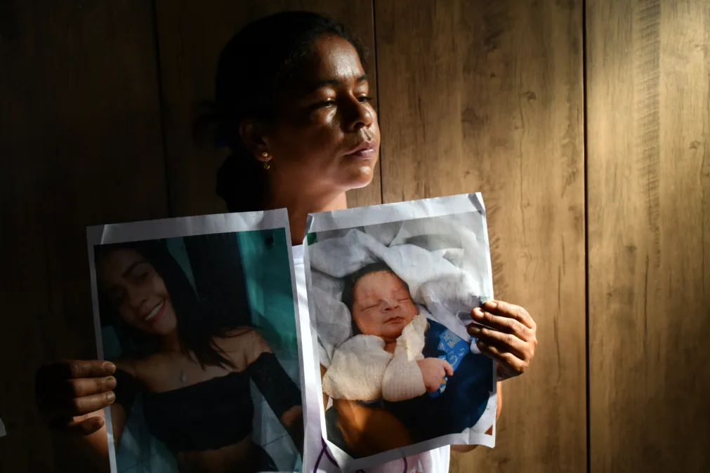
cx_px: 355
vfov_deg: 28.1
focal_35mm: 48
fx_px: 947
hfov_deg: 41.1
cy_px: 236
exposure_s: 1/80
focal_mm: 32
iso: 320
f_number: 4
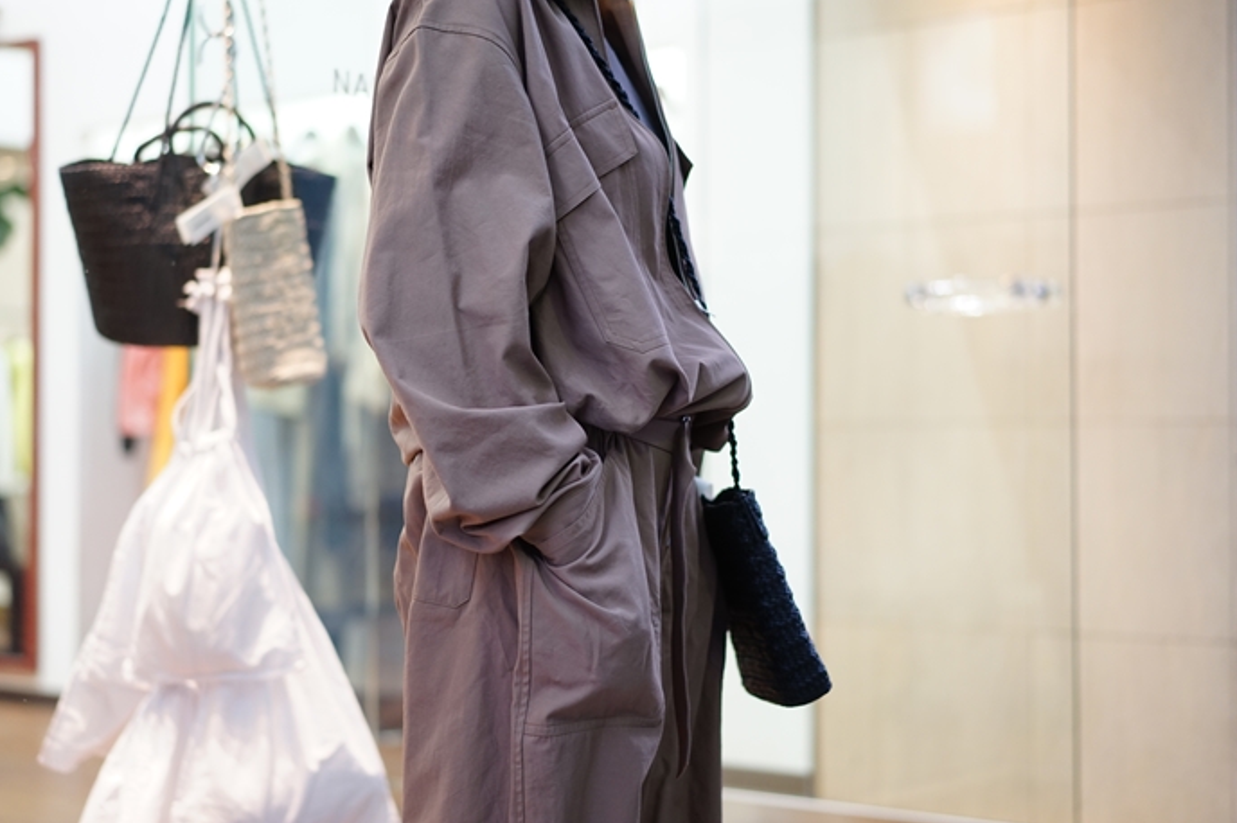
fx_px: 2198
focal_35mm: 64
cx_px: 579
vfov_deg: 21.2
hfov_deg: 31.4
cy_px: 411
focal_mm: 55
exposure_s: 1/60
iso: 400
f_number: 1.8
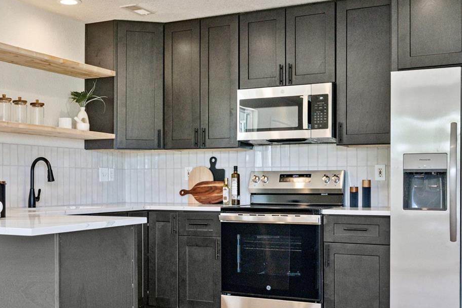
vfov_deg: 26.4
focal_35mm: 51
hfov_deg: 38.6
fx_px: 654
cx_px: 166
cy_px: 180
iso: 1250
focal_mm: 29
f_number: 9
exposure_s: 1/30
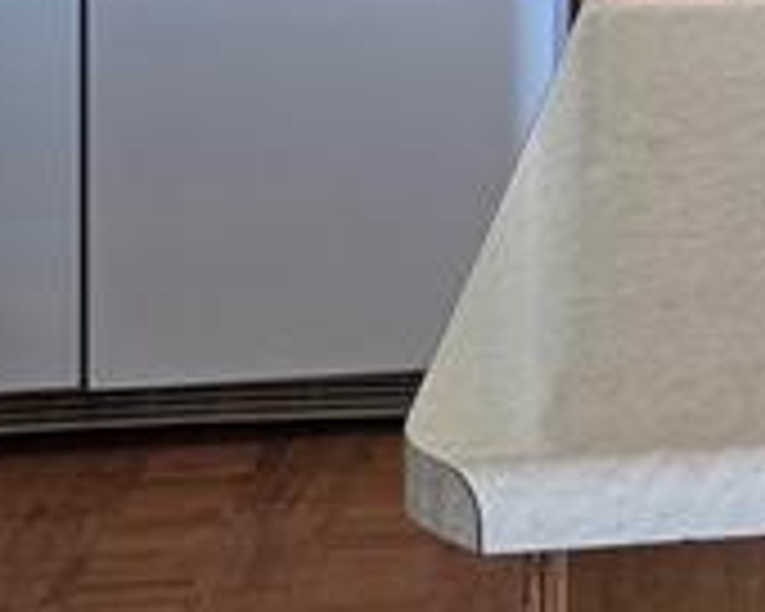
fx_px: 3057
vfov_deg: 10.6
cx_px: 1588
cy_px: -572
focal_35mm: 135
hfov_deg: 12.4
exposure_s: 1/120
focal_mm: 6.3
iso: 125
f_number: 1.7
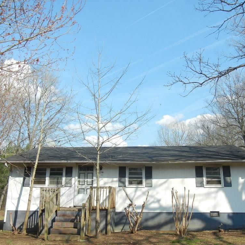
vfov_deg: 46.0
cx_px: 122
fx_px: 288
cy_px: 124
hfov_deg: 46.0
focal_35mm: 36
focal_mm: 5.4
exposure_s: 1/257
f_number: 7
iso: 160
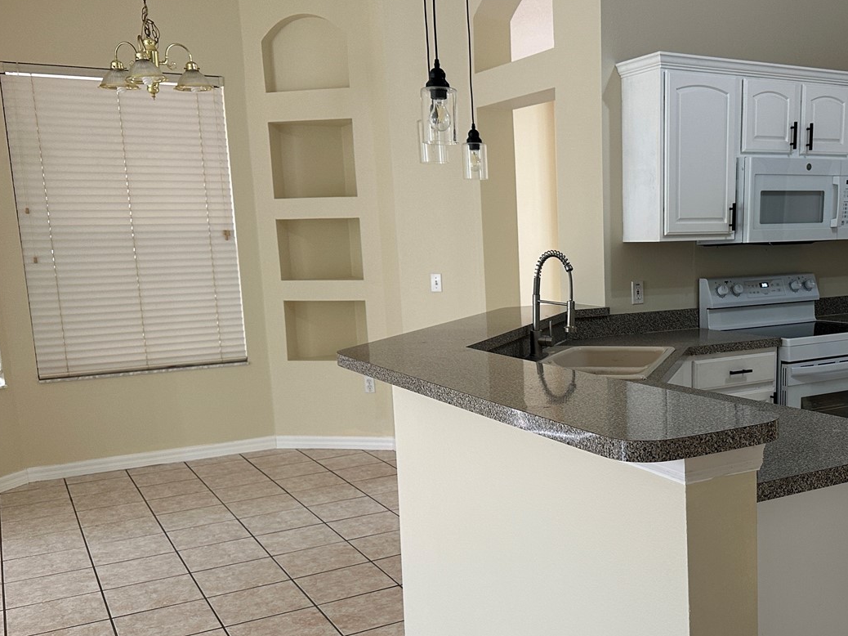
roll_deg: +0.9
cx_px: 604
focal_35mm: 37
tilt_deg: -10.9
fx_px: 906
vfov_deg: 38.4
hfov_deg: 48.8
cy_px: 400
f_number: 1.78
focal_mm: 6.86
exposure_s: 1/60
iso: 160
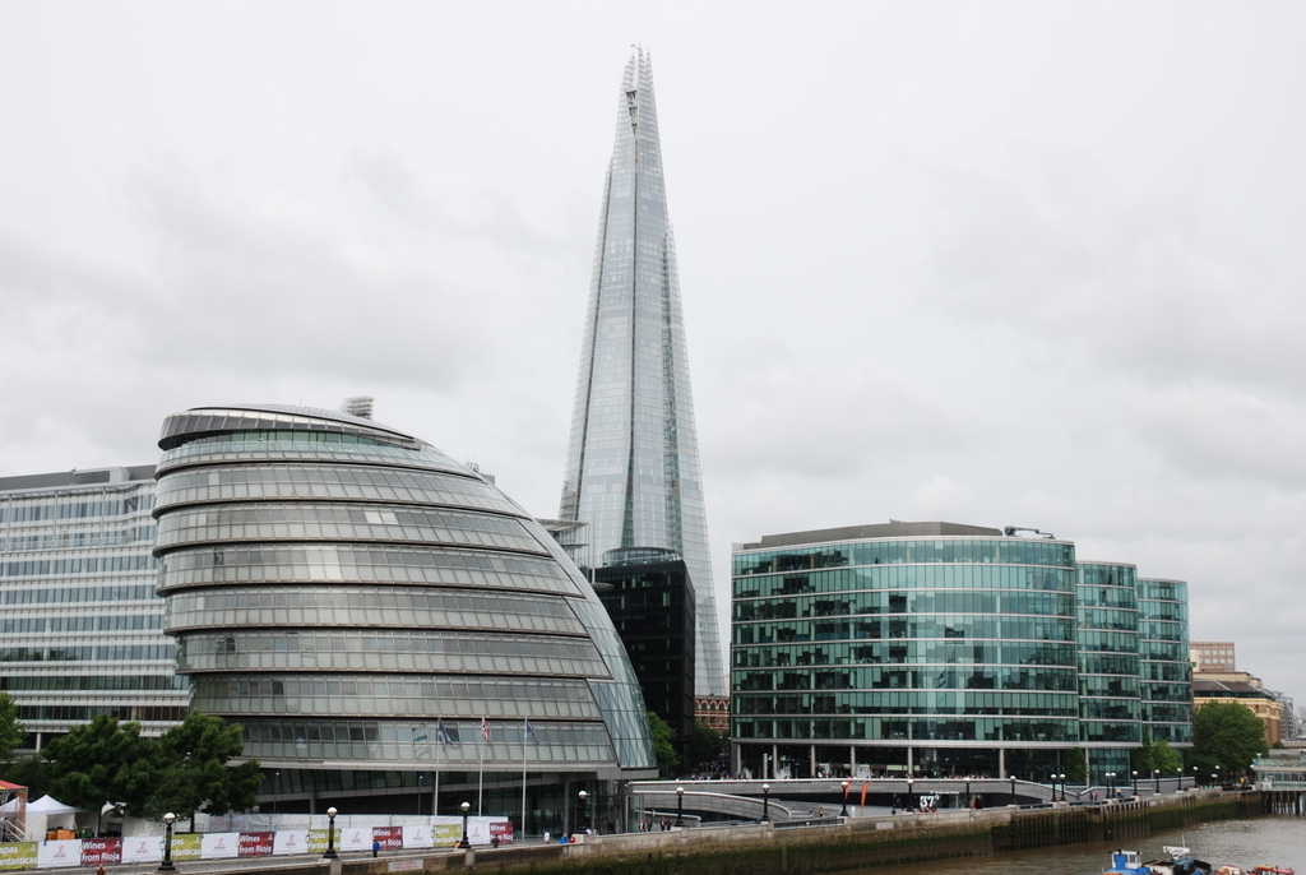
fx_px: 1689
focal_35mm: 46
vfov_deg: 29.0
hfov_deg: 42.3
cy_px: 438
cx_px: 653
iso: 100
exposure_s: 1/200
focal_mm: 31
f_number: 7.1
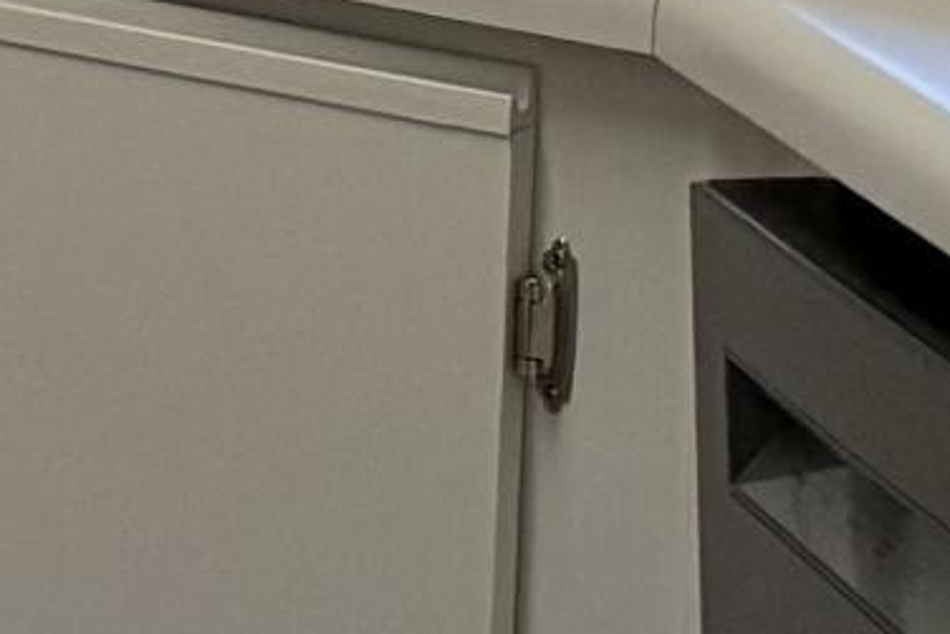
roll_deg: +0.3
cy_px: -748
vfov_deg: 6.6
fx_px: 5253
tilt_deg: -3.2
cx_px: -2762
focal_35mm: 199
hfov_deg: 7.5
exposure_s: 1/200
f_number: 1.78
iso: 200
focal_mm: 6.76
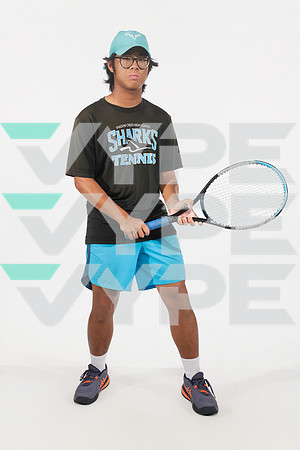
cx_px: 150
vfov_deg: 46.4
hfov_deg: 31.9
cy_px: 225
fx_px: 525
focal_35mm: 42
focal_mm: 42
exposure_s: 1/320
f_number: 7.1
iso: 500
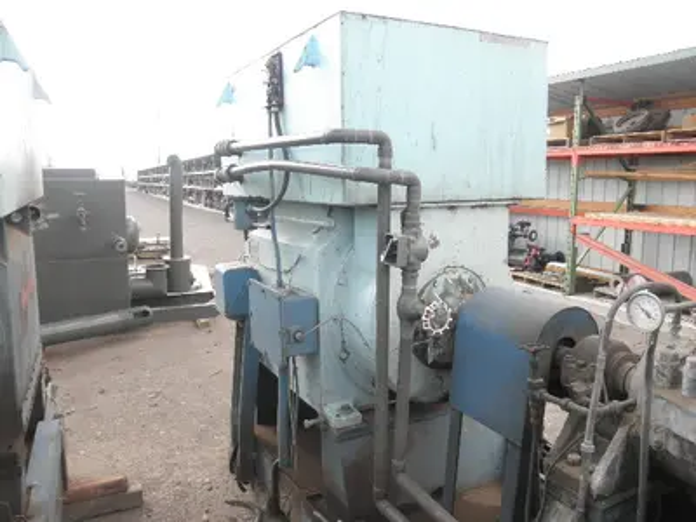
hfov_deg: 63.4
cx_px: 348
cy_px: 261
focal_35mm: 28
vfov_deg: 49.7
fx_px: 563
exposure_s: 1/160
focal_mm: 5
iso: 64
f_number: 3
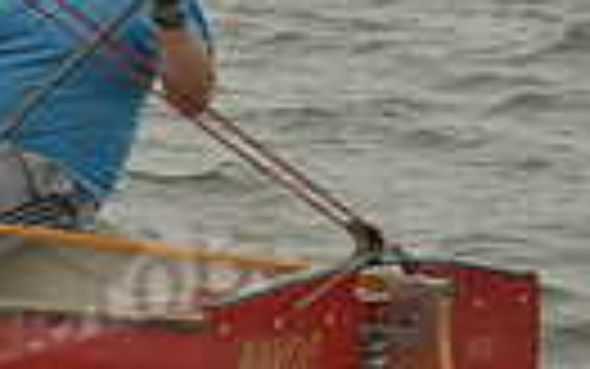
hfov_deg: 6.5
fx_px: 5083
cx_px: -329
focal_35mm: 316
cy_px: 97
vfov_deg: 4.2
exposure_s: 1/1250
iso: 400
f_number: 6.3
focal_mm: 70
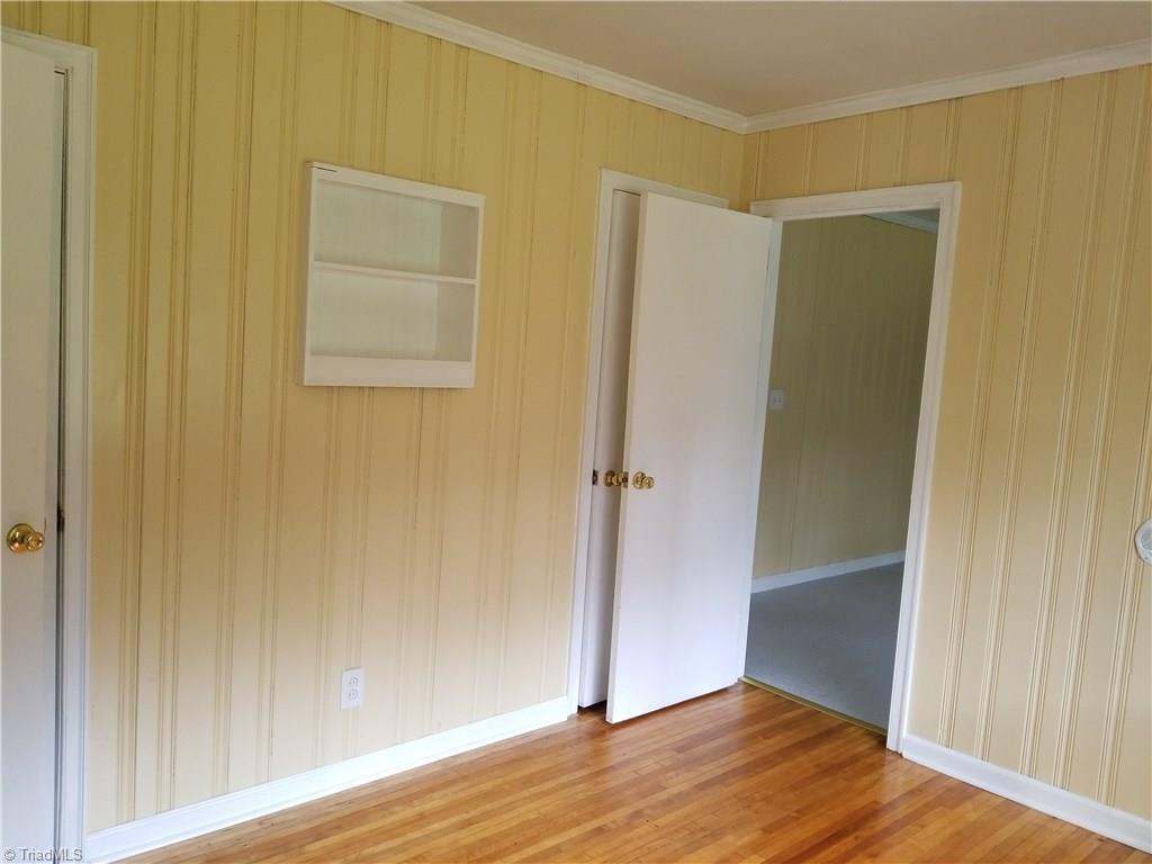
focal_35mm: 26
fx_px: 865
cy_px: 432
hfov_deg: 67.3
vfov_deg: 53.1
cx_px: 576
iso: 125
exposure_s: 1/60
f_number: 1.7
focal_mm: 4.25
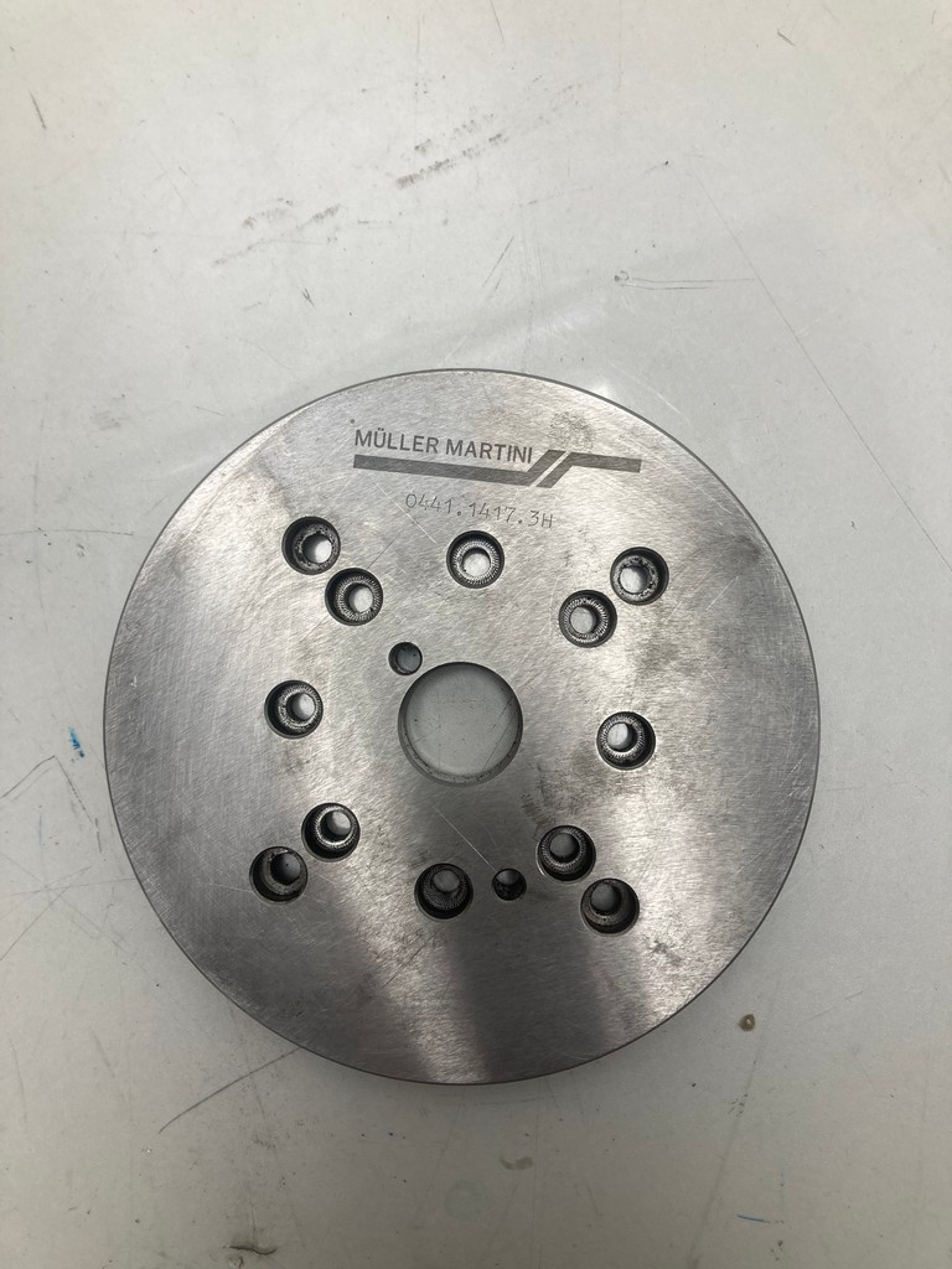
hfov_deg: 49.7
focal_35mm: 28
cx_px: 476
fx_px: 1027
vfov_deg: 63.4
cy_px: 634
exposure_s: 1/100
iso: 32
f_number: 1.8
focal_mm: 3.99
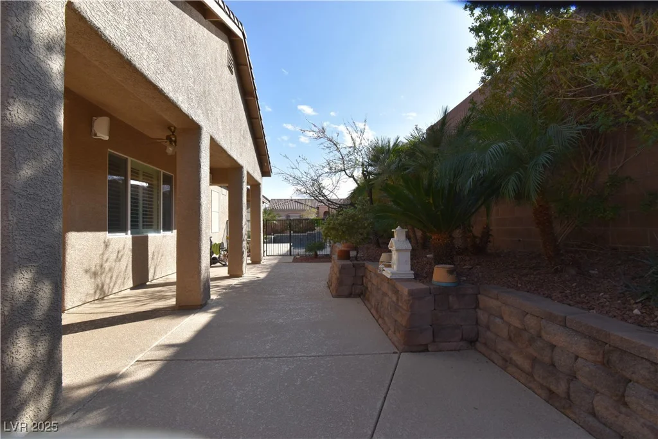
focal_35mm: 15
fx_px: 274
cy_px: 220
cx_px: 329
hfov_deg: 100.4
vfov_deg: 77.3
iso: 200
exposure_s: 1/320
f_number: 9
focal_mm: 10
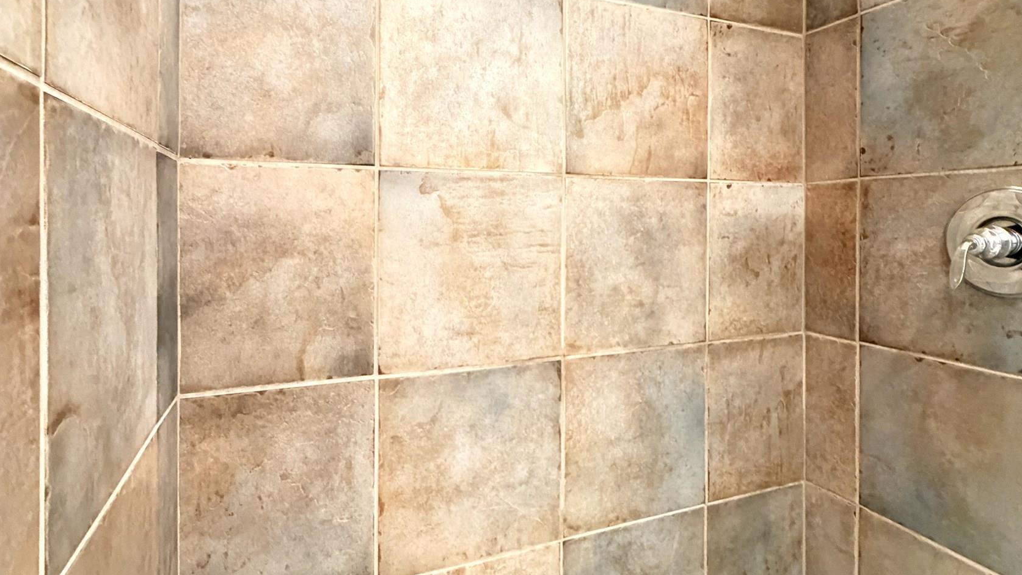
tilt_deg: -0.9
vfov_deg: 53.2
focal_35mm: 21
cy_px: 228
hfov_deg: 83.8
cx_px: 517
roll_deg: +0.0
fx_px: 569
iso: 1000
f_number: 2.2
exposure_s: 1/40
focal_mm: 2.22
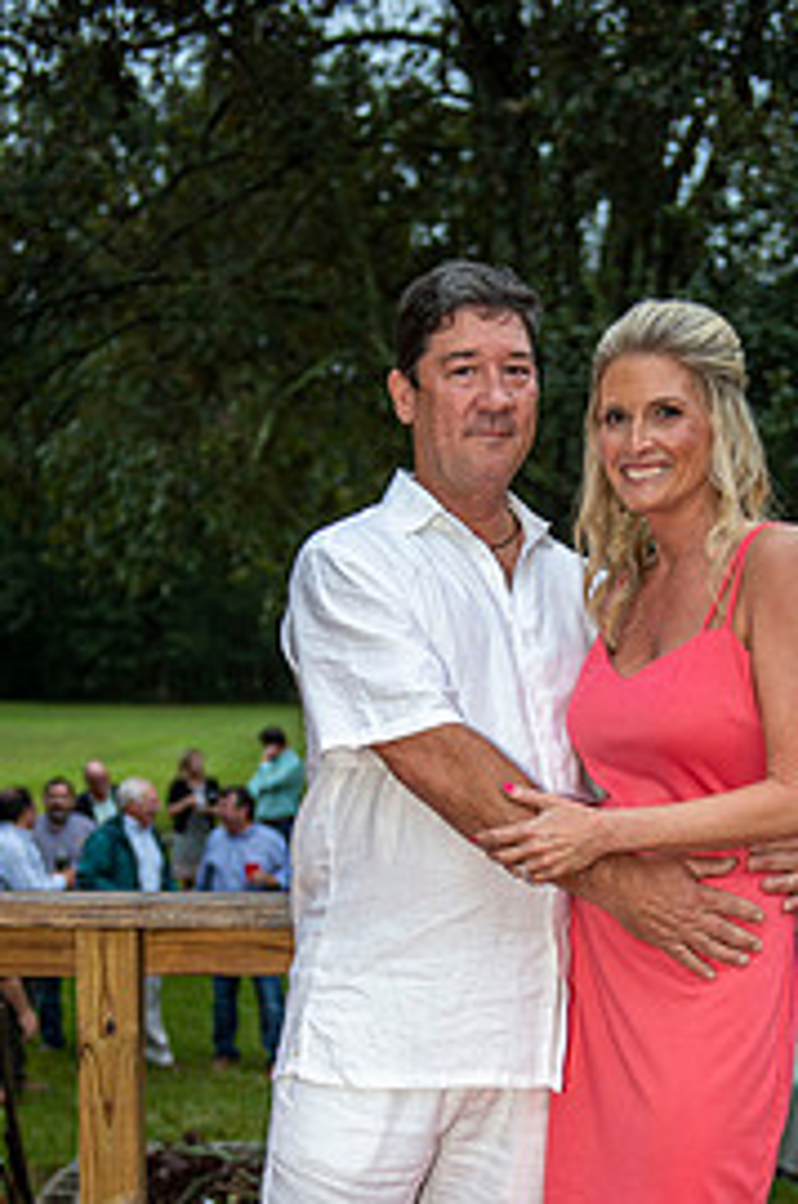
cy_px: 905
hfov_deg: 22.5
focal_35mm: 60
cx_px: 502
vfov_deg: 32.8
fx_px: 2003
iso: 800
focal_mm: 36
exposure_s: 1/200
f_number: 2.8
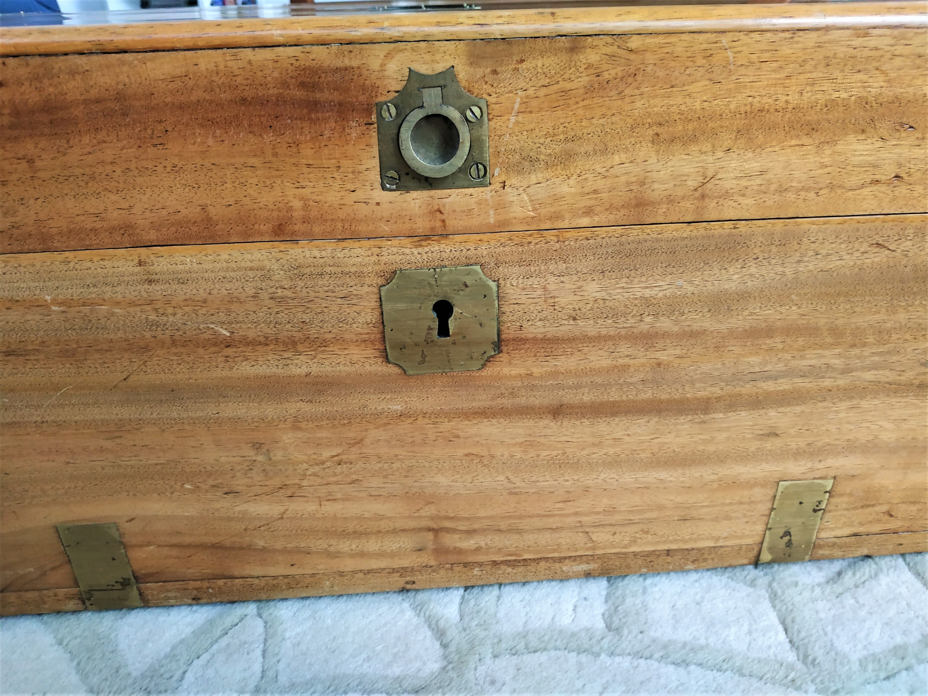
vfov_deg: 56.8
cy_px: 348
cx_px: 464
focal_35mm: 24
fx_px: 643
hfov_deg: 71.6
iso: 320
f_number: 1.9
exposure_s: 1/25
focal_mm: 3.94
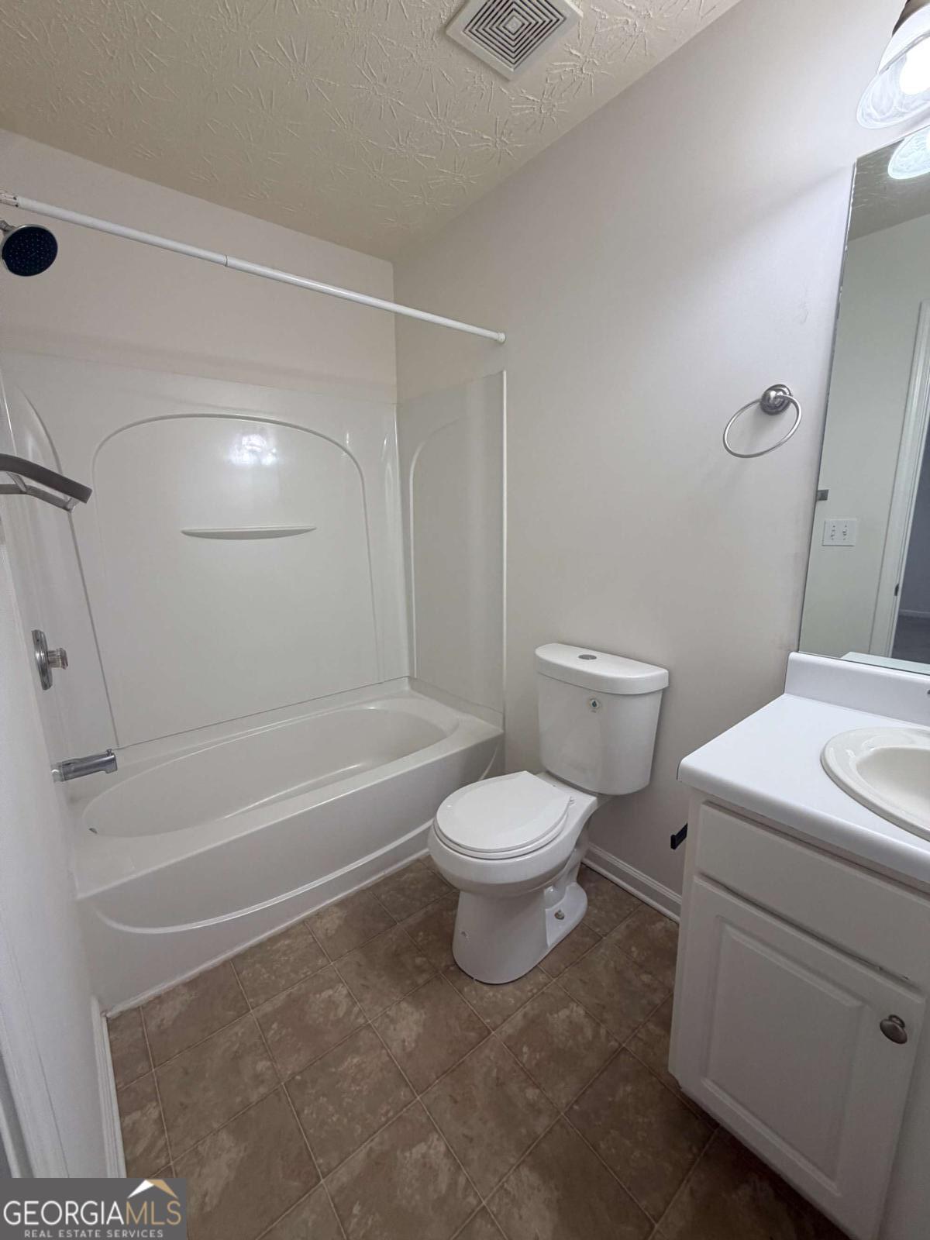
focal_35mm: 14
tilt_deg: -10.6
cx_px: 465
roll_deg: +1.9
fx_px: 502
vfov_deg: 102.1
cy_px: 620
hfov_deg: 85.7
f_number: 2.2
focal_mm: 2.22
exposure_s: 1/120
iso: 200
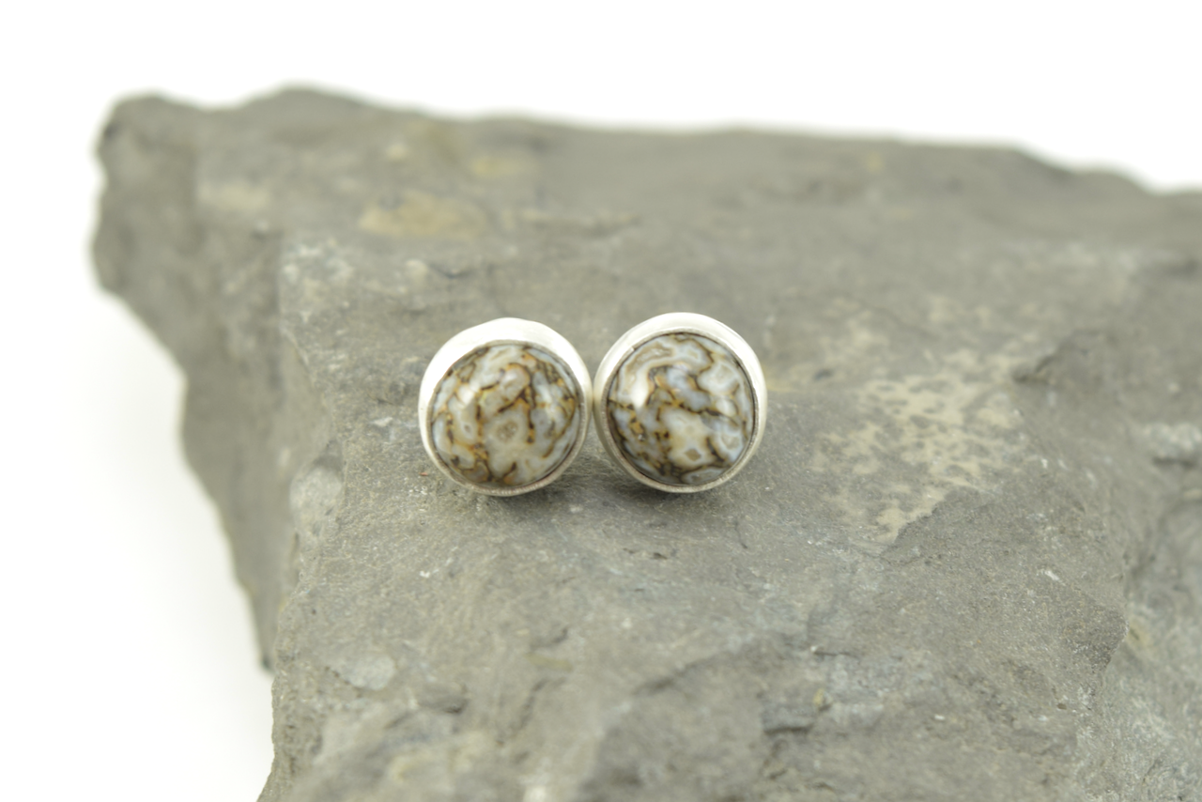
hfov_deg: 28.1
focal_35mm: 72
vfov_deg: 18.9
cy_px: 401
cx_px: 601
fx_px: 2404
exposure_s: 1/125
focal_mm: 48
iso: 400
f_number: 7.1
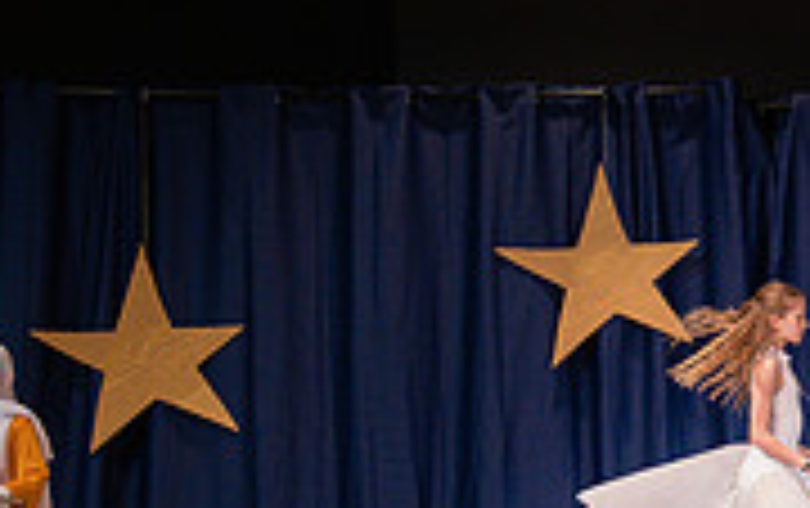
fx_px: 5172
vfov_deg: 5.6
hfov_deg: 8.7
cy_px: 445
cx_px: 1259
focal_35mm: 234
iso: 2000
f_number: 2.8
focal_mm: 51
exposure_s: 1/250
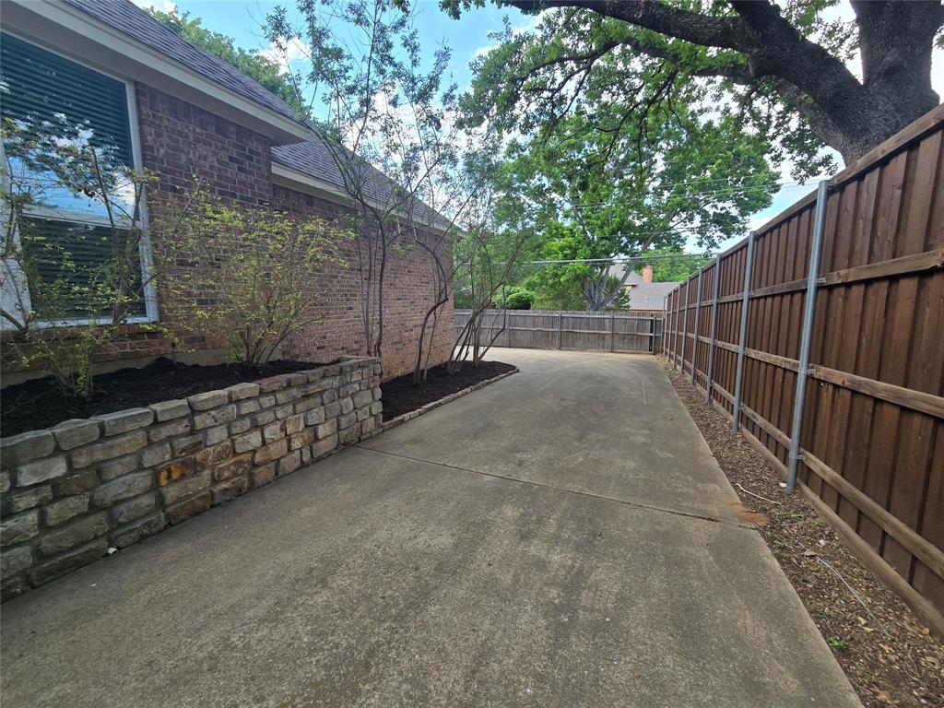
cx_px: 472
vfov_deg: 89.9
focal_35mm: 13
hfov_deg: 106.2
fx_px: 355
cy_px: 354
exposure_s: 1/353
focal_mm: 2.2
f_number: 2.2
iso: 50
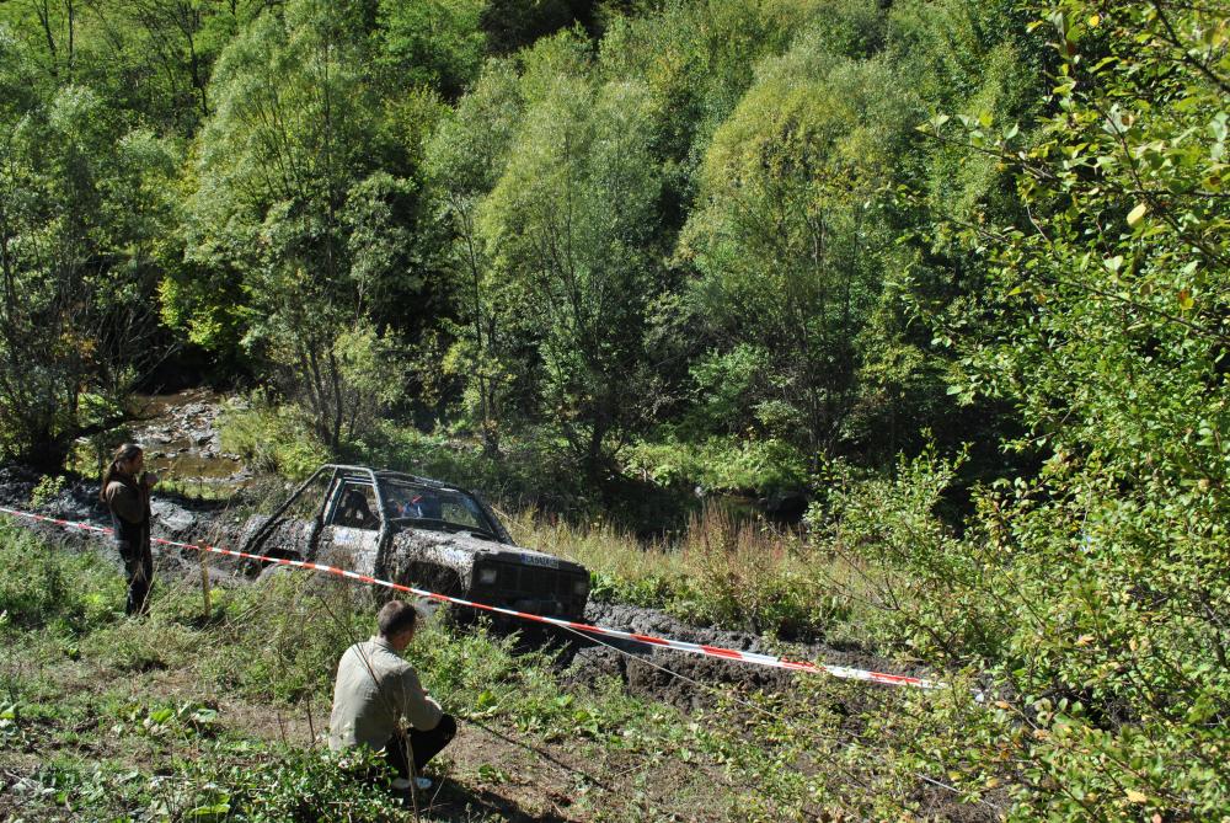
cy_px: 412
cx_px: 615
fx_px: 923
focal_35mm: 27
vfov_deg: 48.0
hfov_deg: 67.3
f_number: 8
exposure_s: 1/200
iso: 100
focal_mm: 18
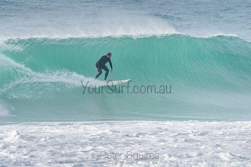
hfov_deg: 3.4
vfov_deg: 2.2
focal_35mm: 612
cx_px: 97
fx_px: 4270
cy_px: 69
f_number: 5.6
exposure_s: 1/2000
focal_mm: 500
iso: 360
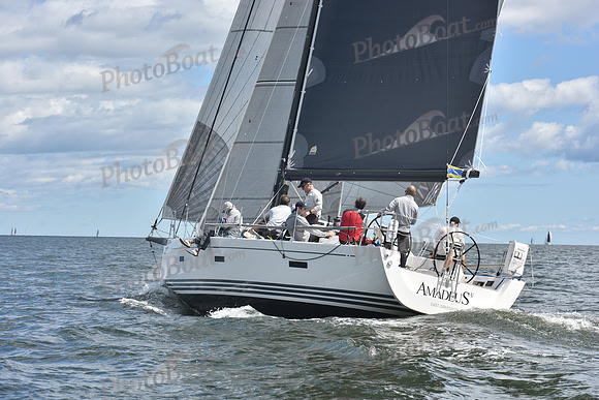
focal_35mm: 110
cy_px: 200
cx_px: 300
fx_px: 1831
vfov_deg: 12.5
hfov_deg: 18.6
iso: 250
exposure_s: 1/800
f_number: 9
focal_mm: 110
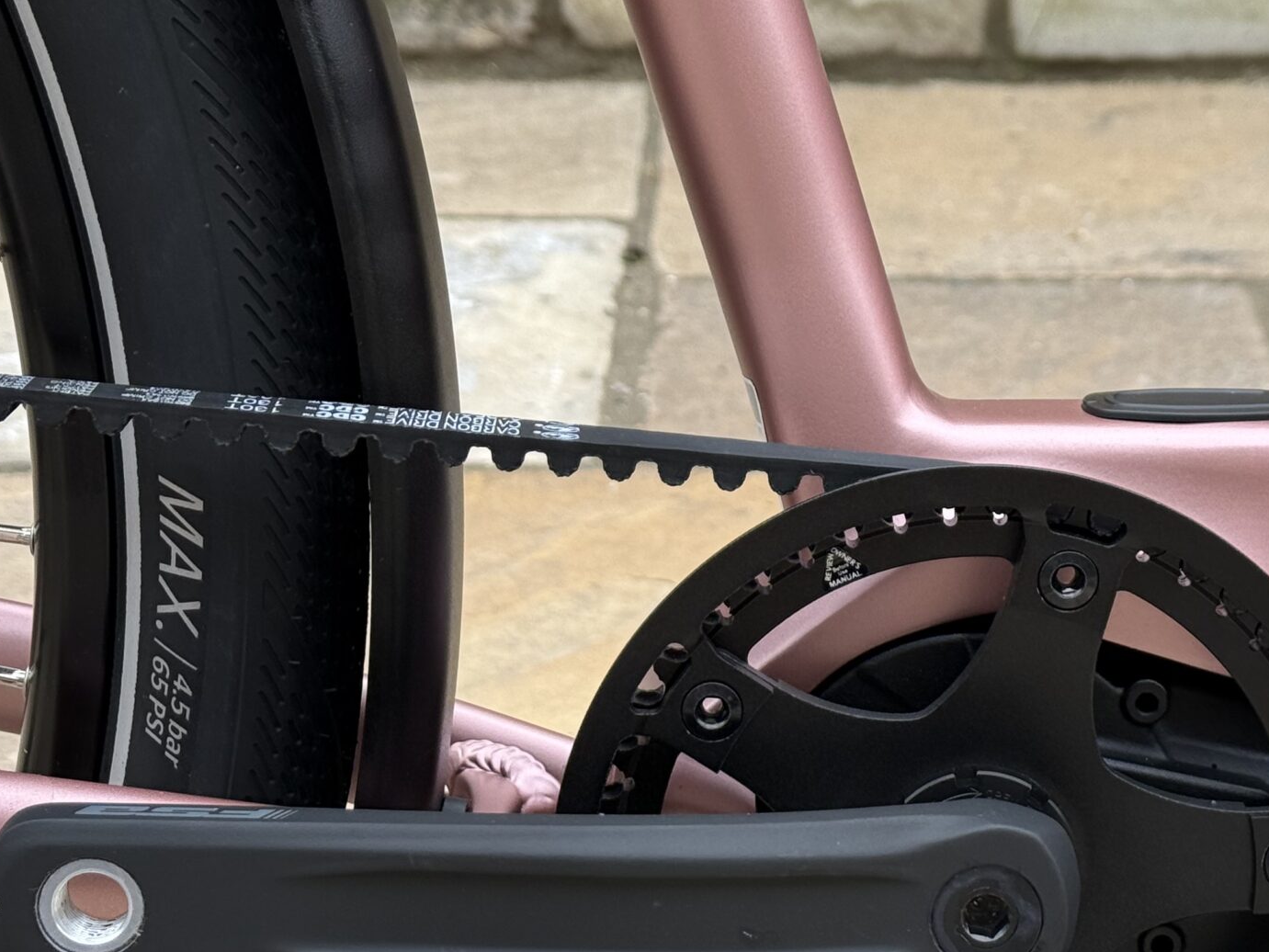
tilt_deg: -19.4
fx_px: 3263
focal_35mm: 89
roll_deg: -0.8
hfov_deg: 21.8
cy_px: 498
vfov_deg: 16.6
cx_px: 929
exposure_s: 1/1070
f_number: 1.78
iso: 80
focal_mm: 6.76
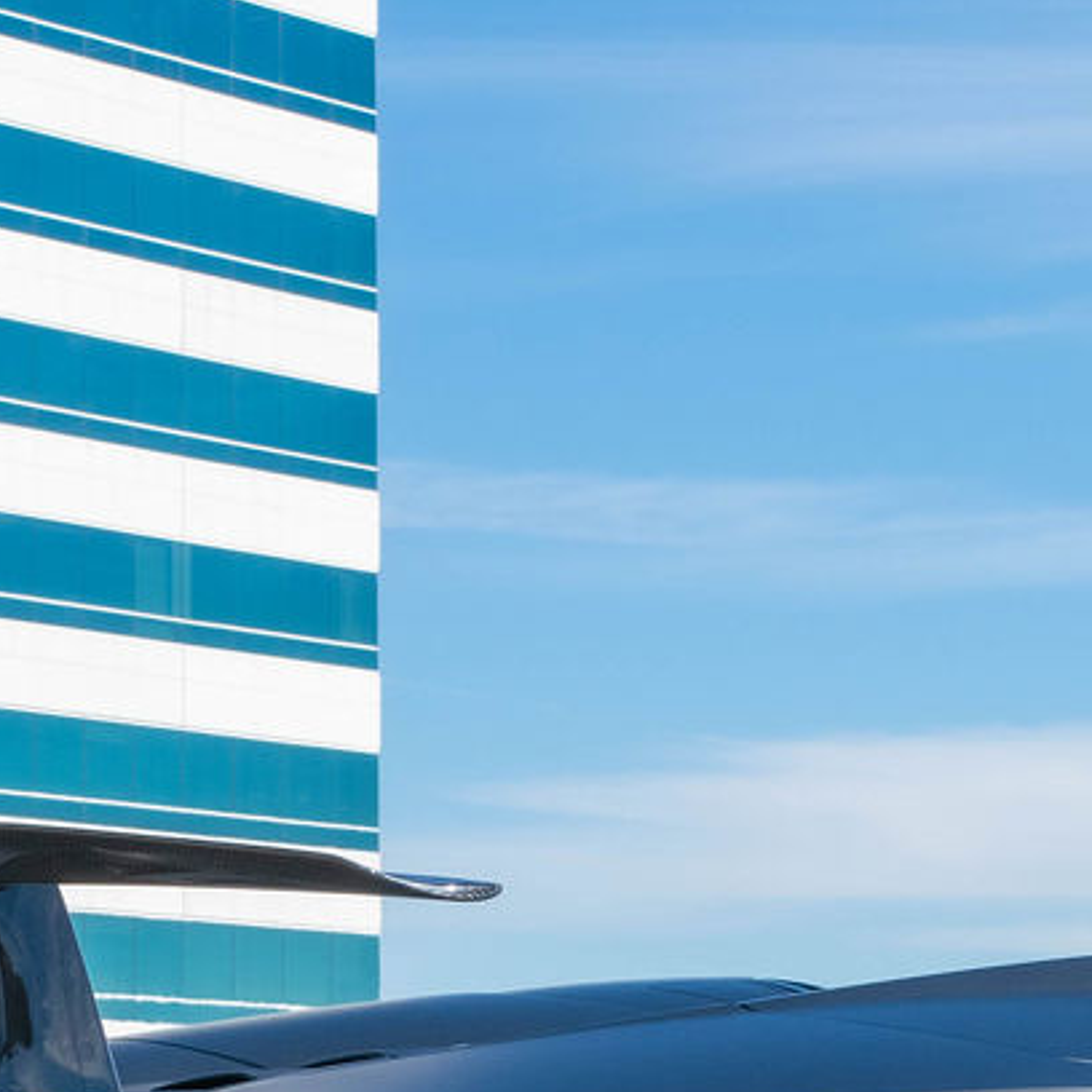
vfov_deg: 10.7
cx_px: 214
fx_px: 5818
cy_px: 784
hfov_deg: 10.7
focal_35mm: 163
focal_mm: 34
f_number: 11
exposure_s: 1/500
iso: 200
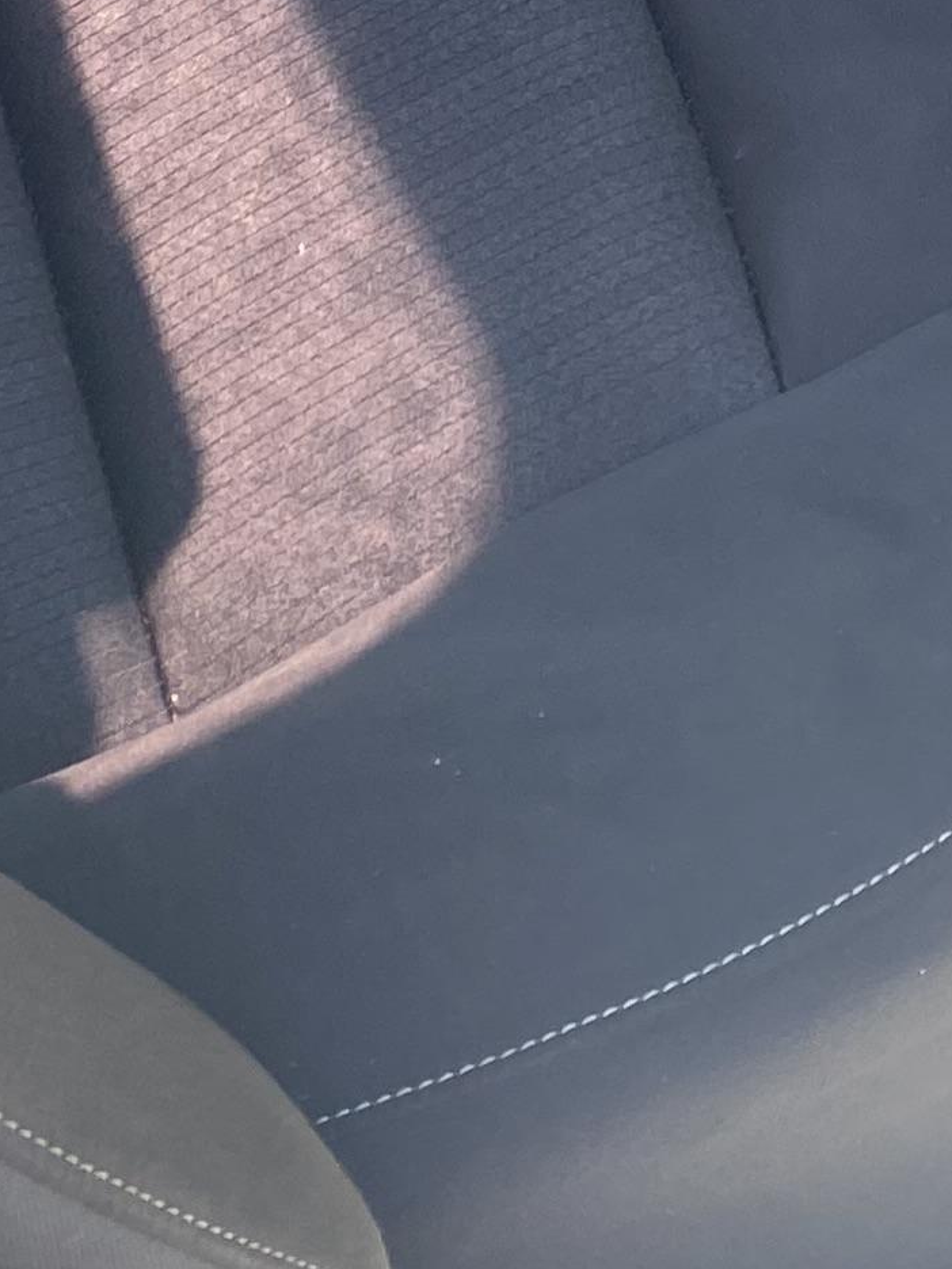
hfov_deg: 13.1
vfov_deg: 15.1
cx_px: 810
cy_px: -1072
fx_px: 4107
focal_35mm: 112
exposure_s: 1/333
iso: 32
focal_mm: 4.25
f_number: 1.8
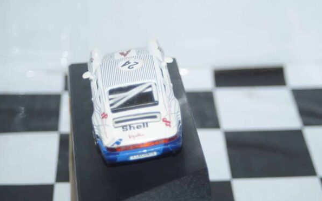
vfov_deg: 12.1
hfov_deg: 19.3
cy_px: 93
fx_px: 948
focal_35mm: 108
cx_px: 161
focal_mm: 70
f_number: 5.6
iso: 500
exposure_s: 1/100
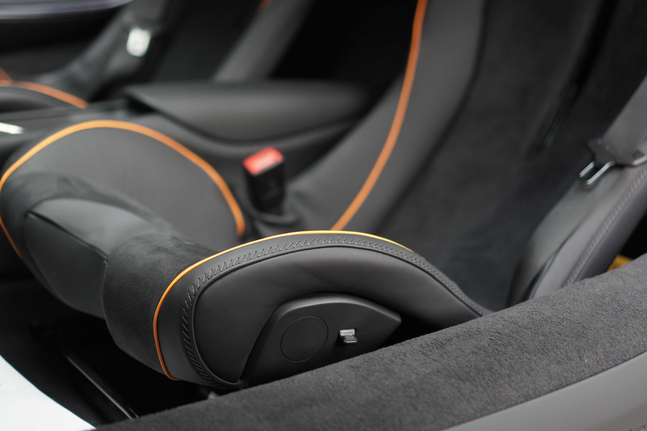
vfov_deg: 26.0
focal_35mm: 52
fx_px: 934
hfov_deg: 38.2
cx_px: 324
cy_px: 216
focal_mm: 35
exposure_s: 1/125
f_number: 1.8
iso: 160
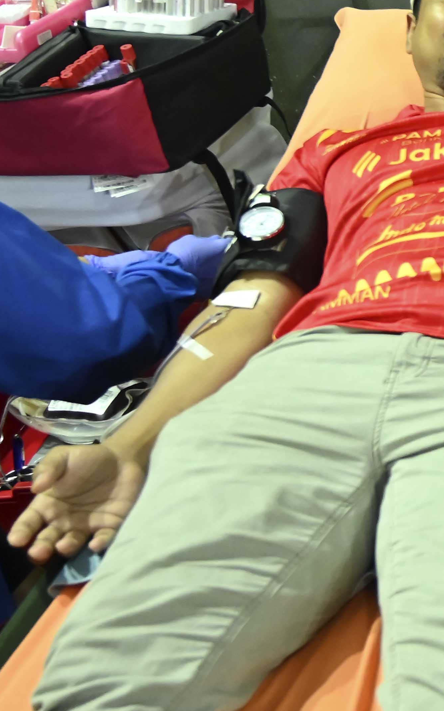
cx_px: 766
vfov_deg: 29.6
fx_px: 1336
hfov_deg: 16.3
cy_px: 252
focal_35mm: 69
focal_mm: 24
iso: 5000
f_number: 4
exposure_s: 1/100
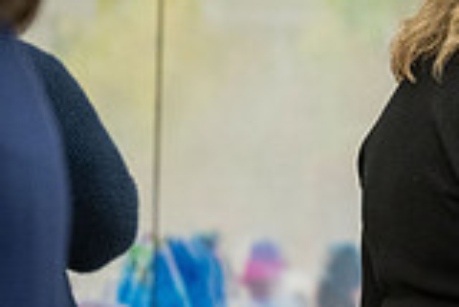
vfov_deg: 1.9
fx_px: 9226
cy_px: 102
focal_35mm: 723
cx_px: 717
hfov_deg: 2.8
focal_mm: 200
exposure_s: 1/200
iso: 2000
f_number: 2.8
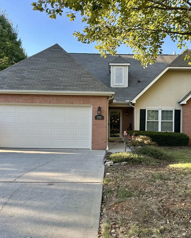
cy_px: 122
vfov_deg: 55.7
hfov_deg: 45.7
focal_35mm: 32
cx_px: 109
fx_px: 226
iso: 80
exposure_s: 1/348
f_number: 1.78
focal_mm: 6.86
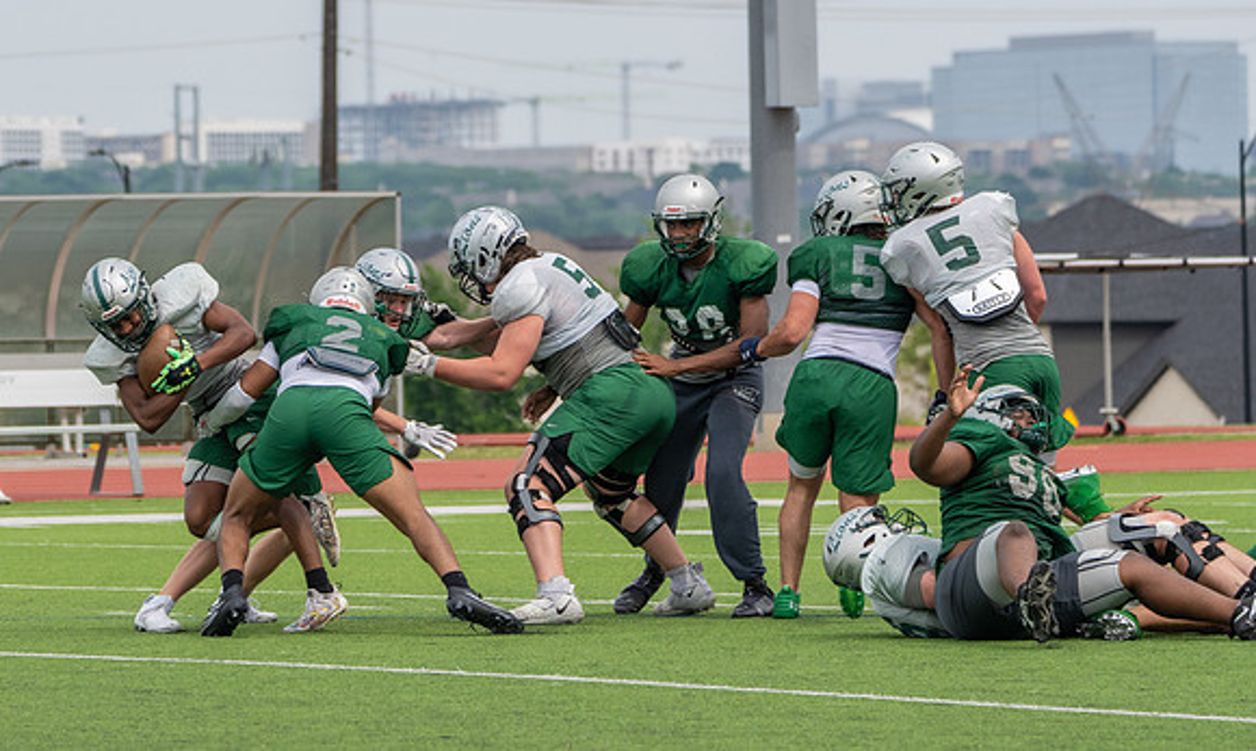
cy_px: 241
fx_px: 9944
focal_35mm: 294
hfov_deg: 7.2
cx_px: 309
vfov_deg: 4.3
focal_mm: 175
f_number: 5.6
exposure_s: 1/1250
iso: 320
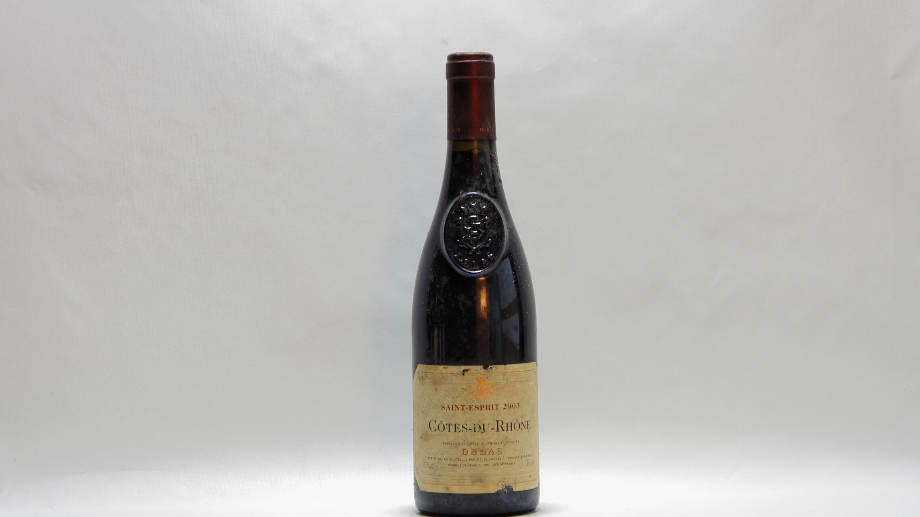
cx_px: 483
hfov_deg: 25.3
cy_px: 239
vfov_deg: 14.4
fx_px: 2049
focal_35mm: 84
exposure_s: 1/40
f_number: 6.3
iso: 400
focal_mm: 48
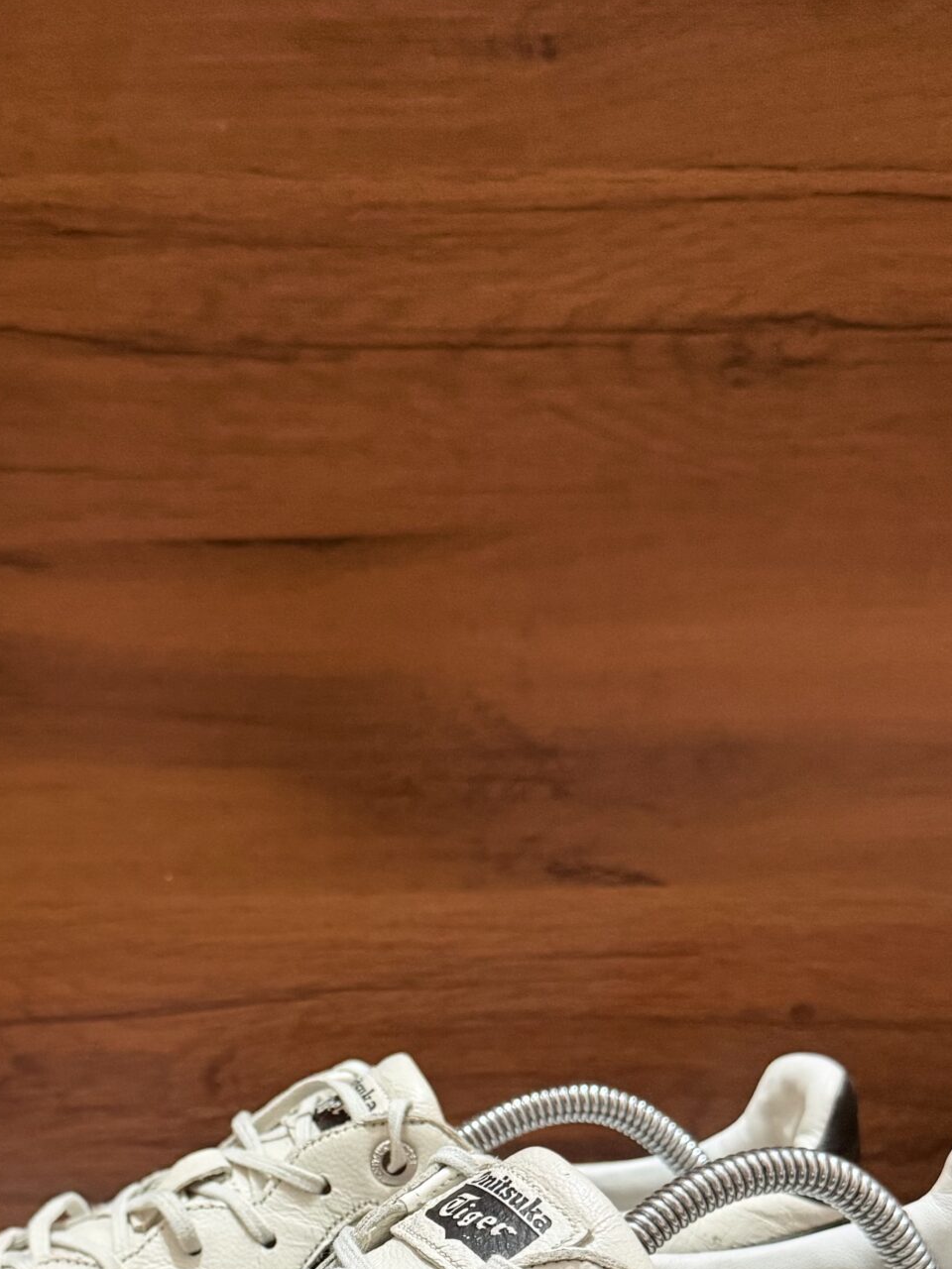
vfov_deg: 36.1
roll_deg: +0.3
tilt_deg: -17.2
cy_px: 1243
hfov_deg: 30.1
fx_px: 1760
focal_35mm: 48
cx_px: 357
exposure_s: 1/50
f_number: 1.78
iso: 400
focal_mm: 6.76
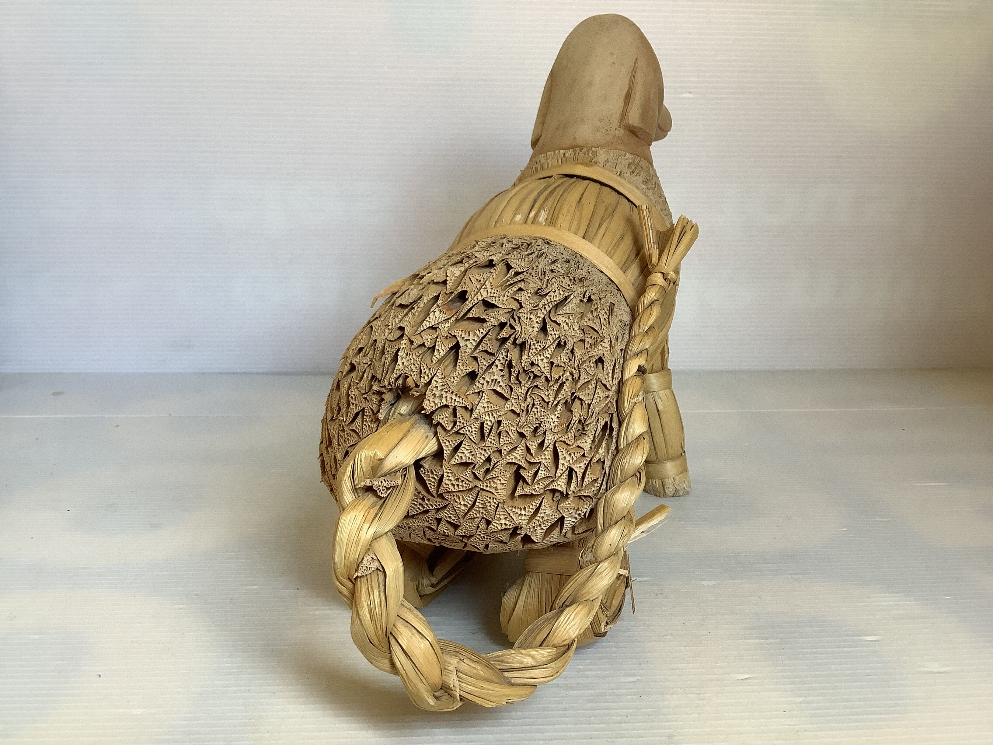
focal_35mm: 31
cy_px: 372
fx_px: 889
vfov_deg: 45.4
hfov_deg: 58.4
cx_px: 496
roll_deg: +0.2
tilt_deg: -13.8
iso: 80
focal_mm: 3.3
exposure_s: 1/50
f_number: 2.4
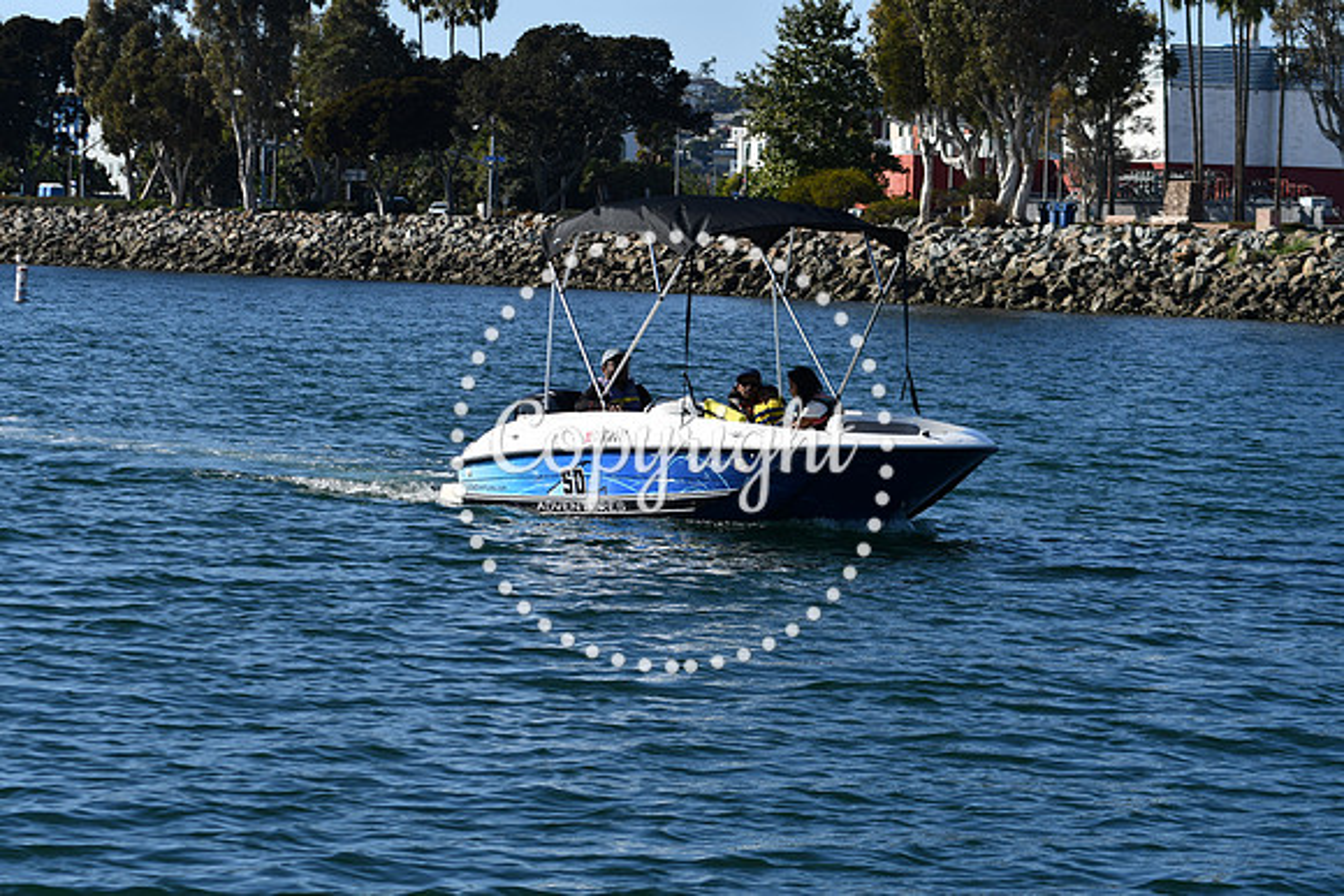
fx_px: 4742
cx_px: 672
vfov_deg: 10.8
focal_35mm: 127
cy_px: 448
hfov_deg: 16.1
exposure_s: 1/500
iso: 125
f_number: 8
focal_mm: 85
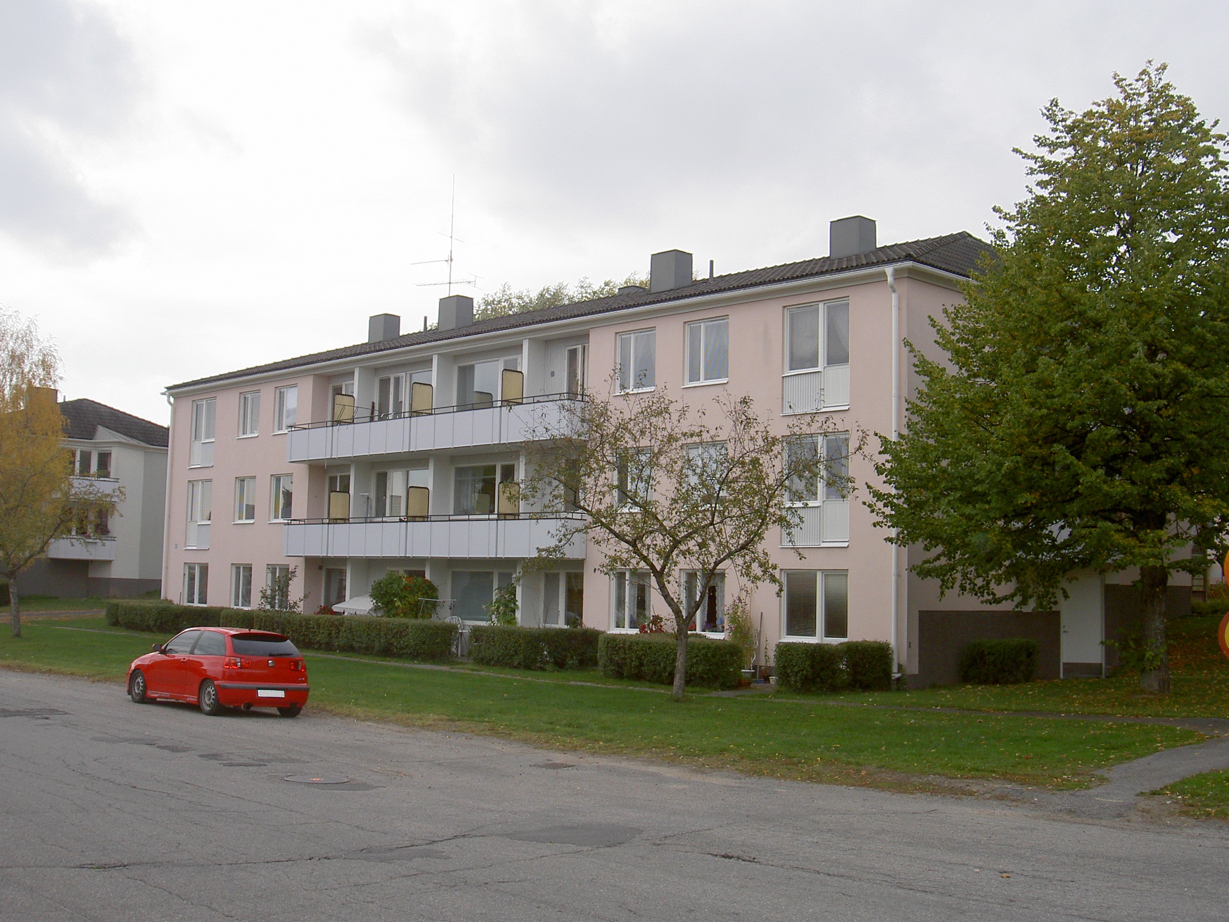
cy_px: 456
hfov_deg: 46.8
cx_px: 601
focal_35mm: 40
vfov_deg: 36.0
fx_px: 1420
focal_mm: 8
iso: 100
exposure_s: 1/250
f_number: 4.7
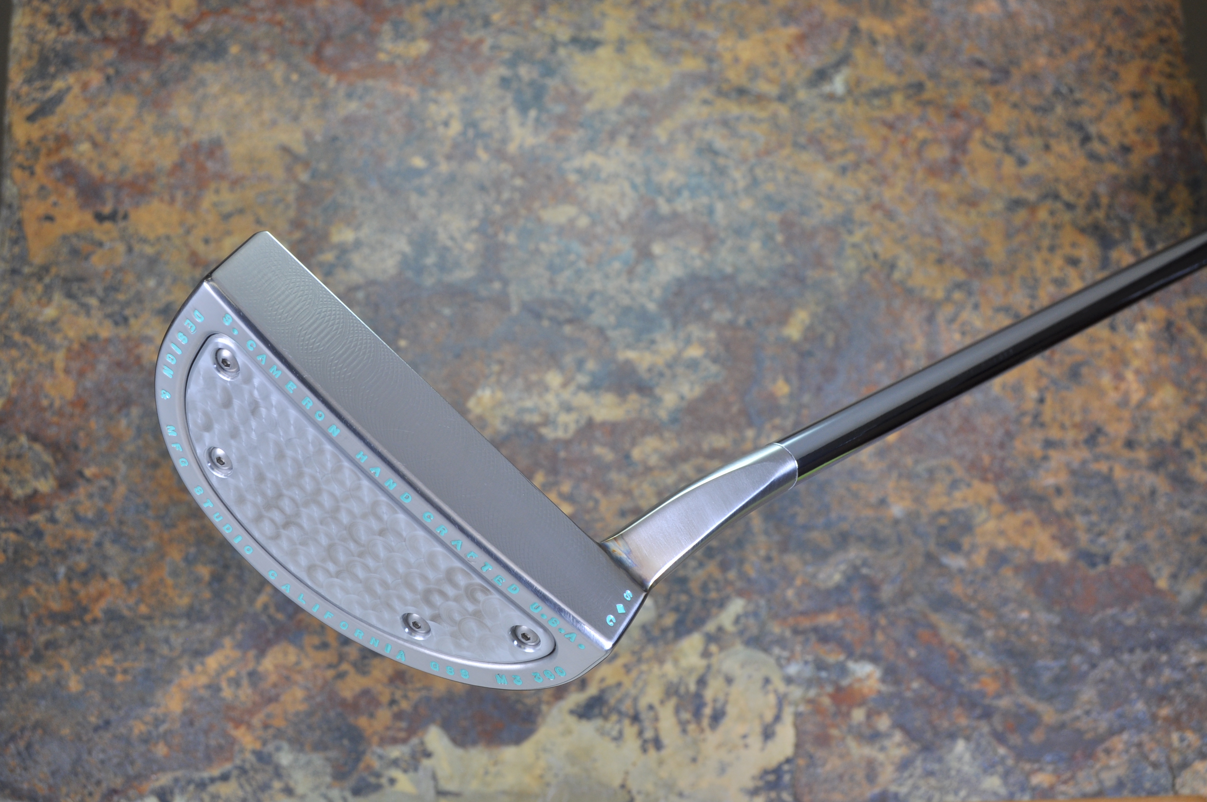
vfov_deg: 21.5
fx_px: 2110
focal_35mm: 63
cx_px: 604
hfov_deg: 31.9
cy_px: 401
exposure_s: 1/50
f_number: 14
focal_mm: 42
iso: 200
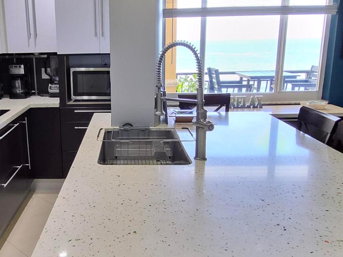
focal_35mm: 36
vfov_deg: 39.7
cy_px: 133
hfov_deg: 50.3
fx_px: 357
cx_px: 111
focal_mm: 1.7
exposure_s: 1/60
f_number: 2.2
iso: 160
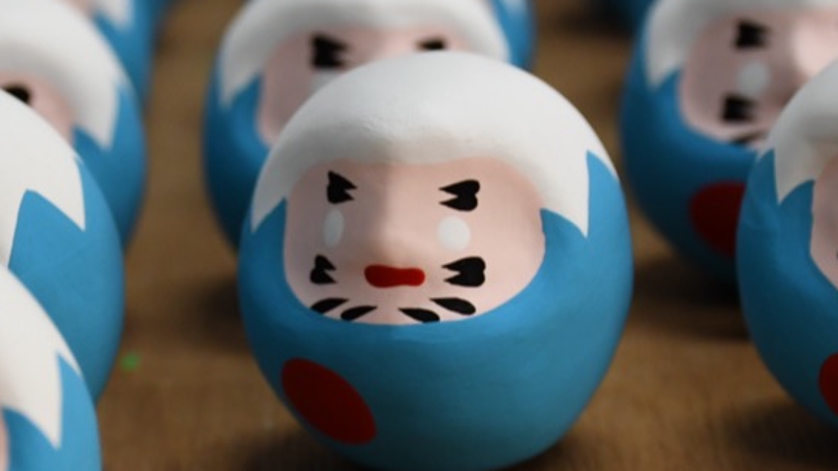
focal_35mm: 158
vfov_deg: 7.7
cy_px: 290
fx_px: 3510
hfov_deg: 13.6
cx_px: 308
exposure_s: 1/100
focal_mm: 34
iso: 720
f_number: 4.5
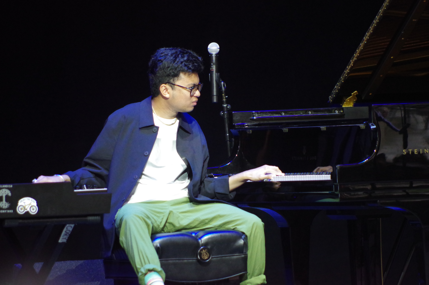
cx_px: 214
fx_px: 5358
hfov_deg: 4.6
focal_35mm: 450
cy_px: 142
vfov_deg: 3.0
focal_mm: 300
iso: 6400
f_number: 5.8
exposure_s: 1/125
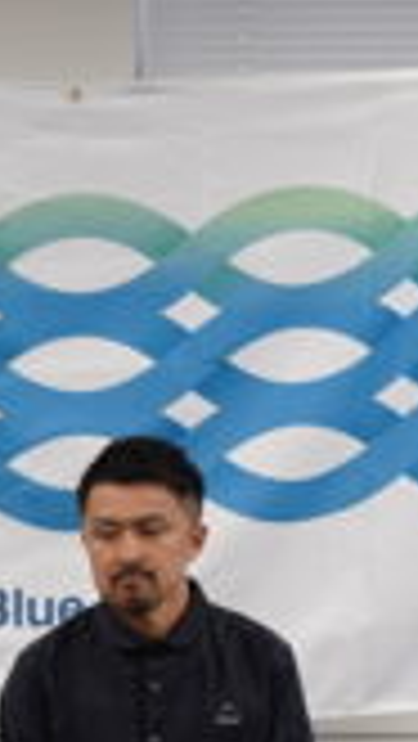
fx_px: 4966
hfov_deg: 4.8
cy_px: 501
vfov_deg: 8.5
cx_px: -229
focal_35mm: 252
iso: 320
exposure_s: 1/60
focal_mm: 51.7
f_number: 2.8
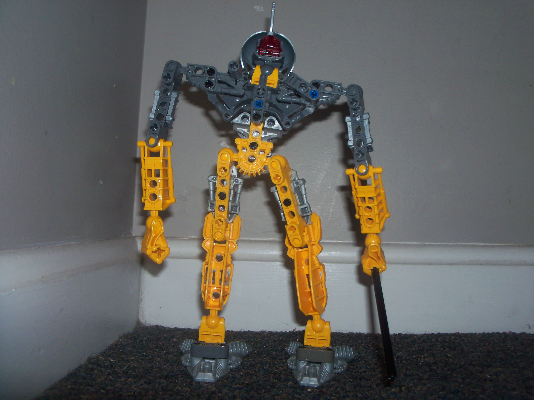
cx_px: 267
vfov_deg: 40.7
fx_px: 540
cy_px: 200
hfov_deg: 52.6
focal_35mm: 35
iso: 64
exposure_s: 1/30
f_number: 3
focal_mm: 6.3
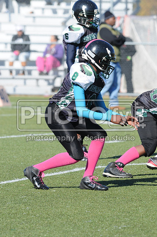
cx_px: 78
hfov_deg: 3.0
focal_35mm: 450
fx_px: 2952
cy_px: 118
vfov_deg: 4.6
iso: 200
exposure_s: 1/500
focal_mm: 300
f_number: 7.1
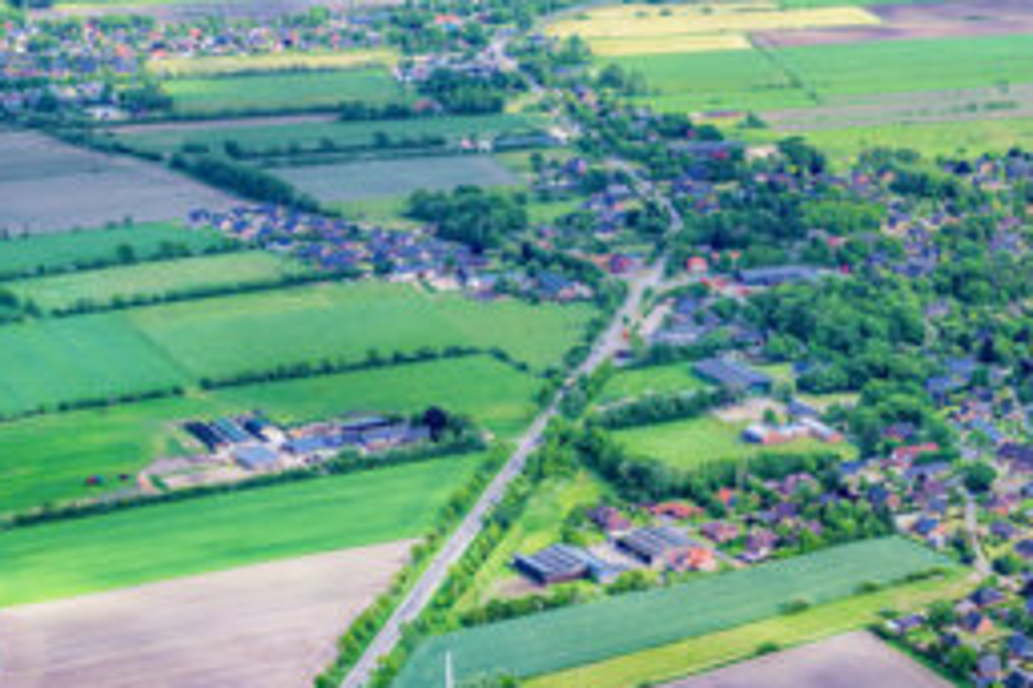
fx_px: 3126
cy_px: 400
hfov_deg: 18.6
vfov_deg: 12.5
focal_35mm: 109
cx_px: 784
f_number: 8
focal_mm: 70
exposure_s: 1/500
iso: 320
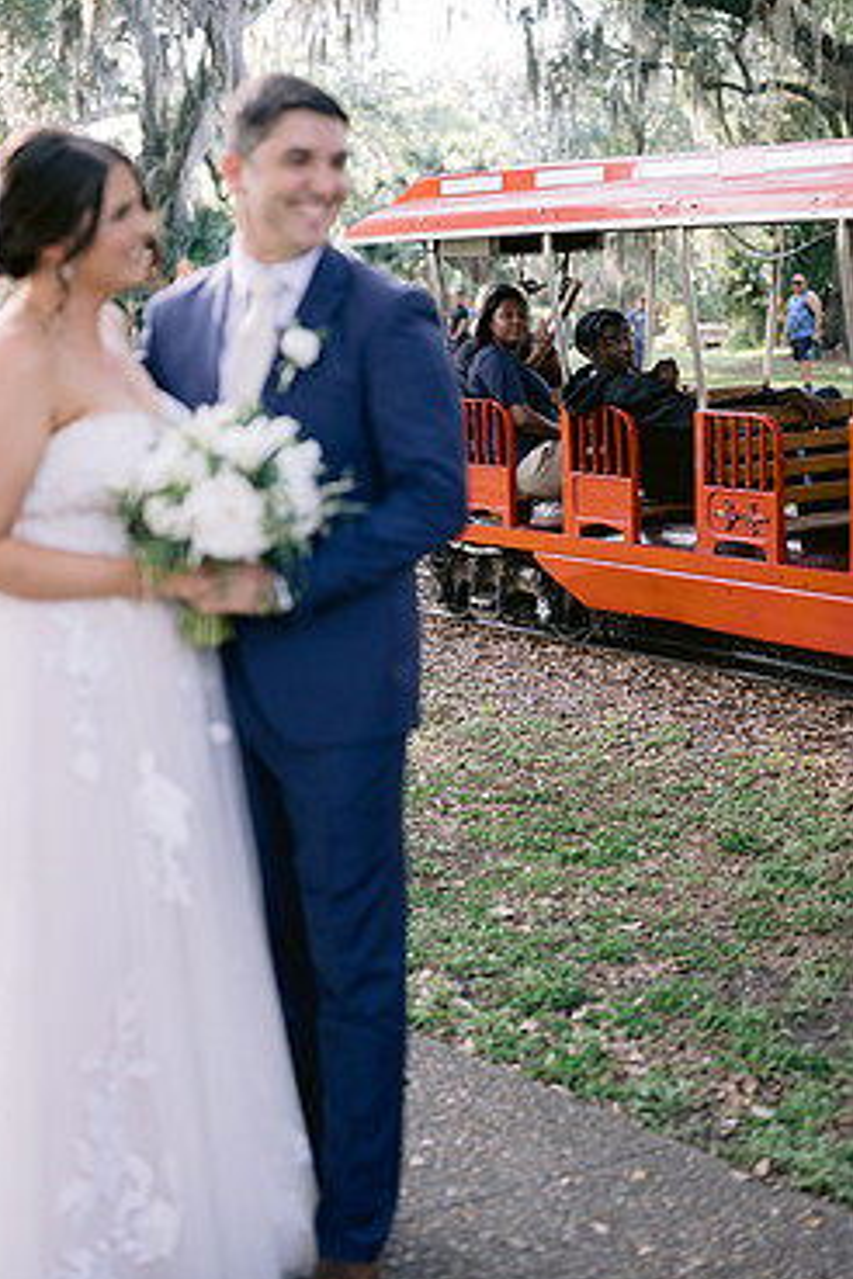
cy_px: 527
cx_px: 336
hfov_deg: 22.2
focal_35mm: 61
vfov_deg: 32.8
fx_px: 2168
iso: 160
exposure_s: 1/320
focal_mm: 50
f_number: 1.8
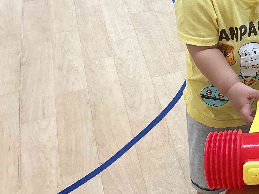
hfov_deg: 24.6
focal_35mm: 71
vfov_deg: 20.4
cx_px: 315
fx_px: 531
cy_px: 28
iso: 64
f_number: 1.8
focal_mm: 3
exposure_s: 1/120
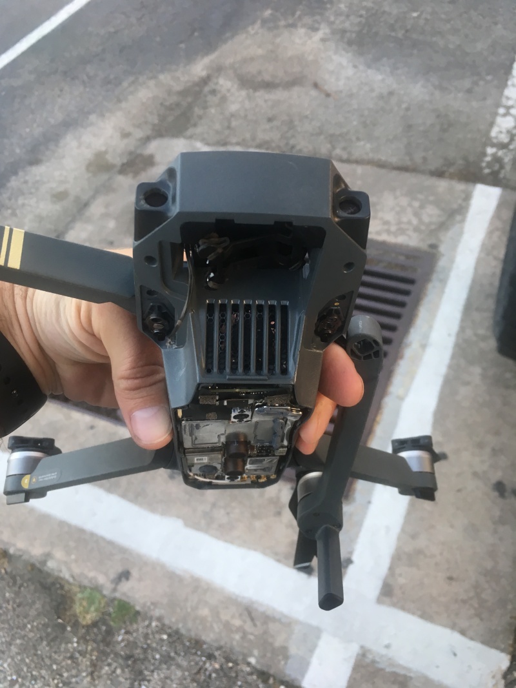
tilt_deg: -50.3
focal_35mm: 29
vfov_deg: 61.6
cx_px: 258
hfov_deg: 48.2
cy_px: 344
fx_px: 576
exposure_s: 1/30
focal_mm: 4.15
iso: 50
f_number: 2.2
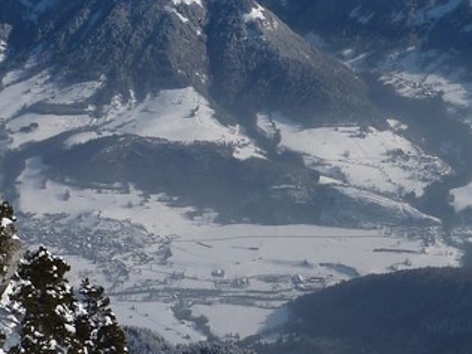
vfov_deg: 19.3
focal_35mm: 76
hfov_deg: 25.6
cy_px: 125
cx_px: 203
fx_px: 1036
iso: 80
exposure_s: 1/800
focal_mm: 4.4
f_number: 5.6
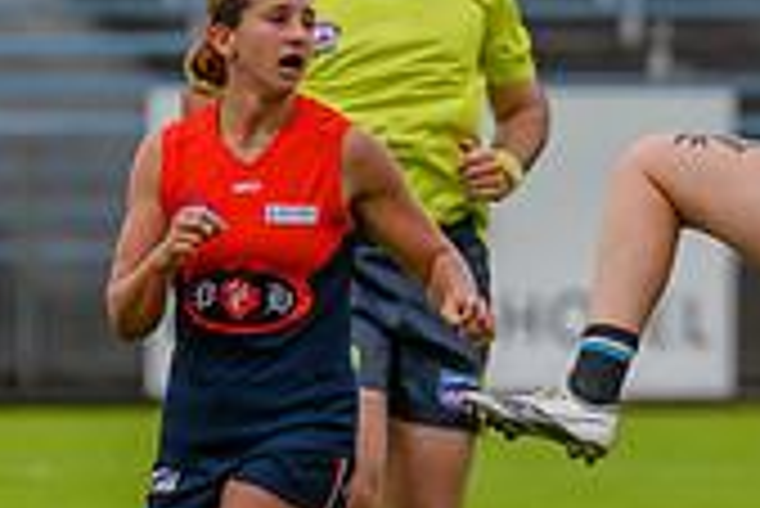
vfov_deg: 0.8
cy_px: 122
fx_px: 34355
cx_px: 1019
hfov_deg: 1.3
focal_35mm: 1626
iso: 800
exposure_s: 1/2000
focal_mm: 420
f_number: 6.3
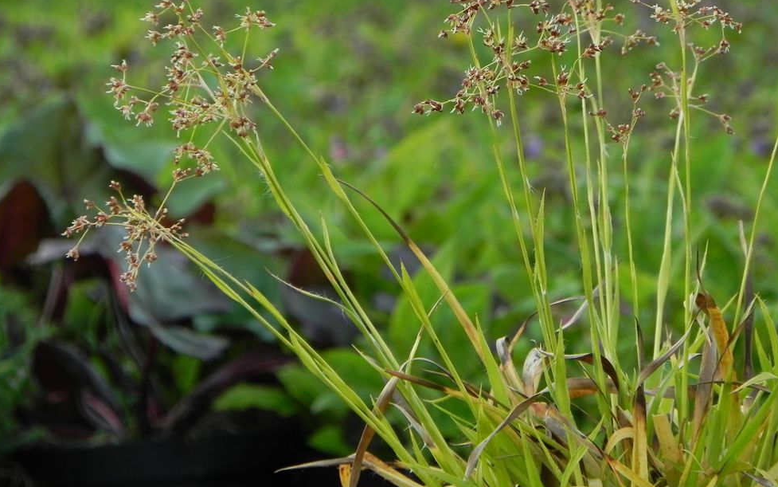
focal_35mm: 390
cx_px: 416
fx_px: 8271
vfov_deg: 3.4
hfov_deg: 5.4
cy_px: 200
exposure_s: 1/40
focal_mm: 59.9
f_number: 5
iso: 160
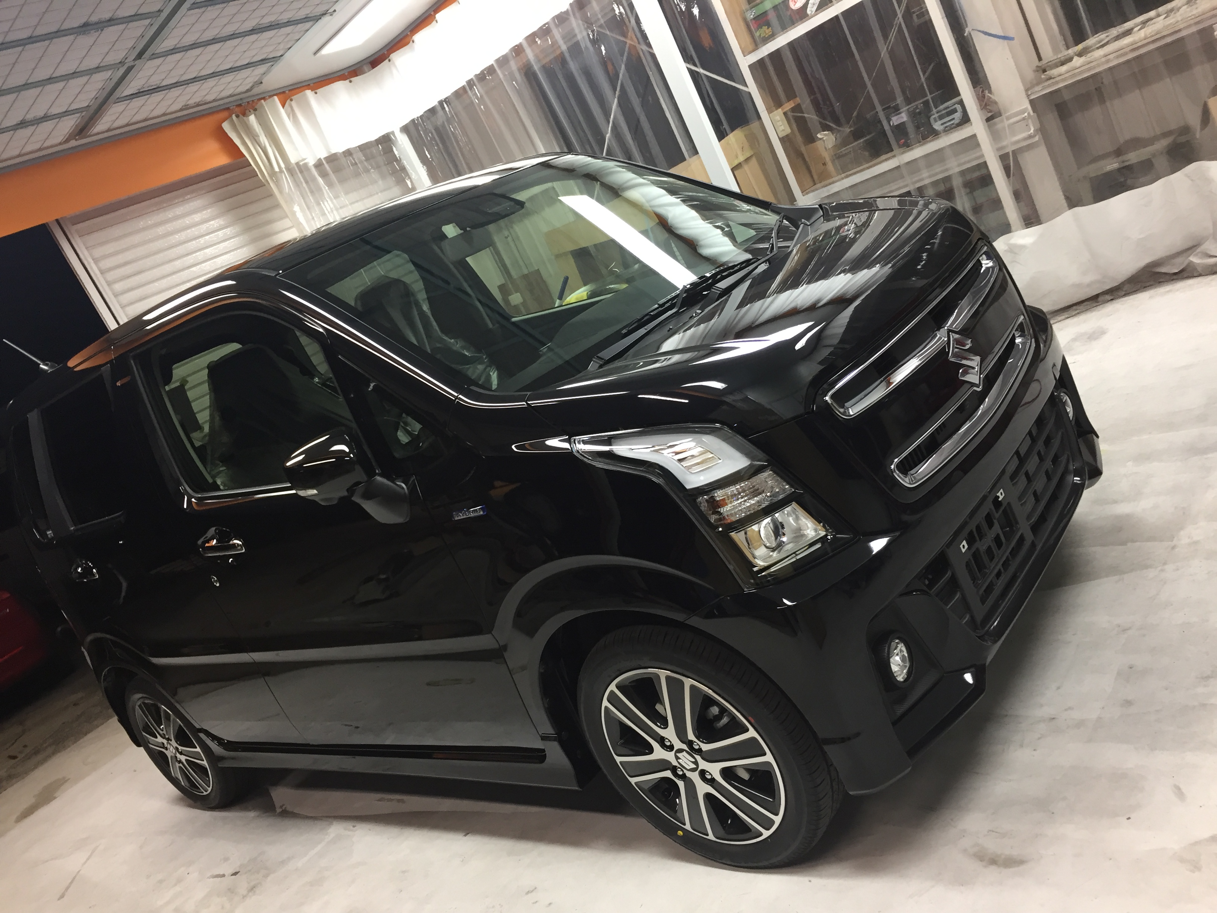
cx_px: 608
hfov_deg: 61.7
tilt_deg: -11.3
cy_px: 456
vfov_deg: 48.2
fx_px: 1020
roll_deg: +25.7
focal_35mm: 29
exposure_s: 1/30
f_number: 2.2
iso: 64
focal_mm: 4.15
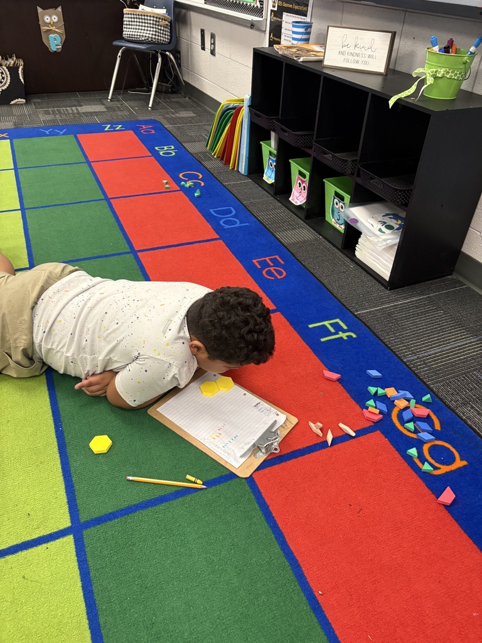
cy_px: 322
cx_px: 241
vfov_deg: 67.3
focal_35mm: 26
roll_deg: -1.4
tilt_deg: -35.2
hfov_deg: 53.1
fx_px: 483
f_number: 1.6
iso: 250
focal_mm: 5.96
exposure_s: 1/60
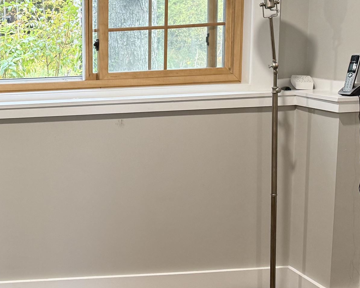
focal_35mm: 60
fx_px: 639
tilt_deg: -5.3
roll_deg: +2.0
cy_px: 133
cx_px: -33
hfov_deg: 28.6
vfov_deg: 25.4
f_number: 1.78
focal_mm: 6.76
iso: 160
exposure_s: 1/60
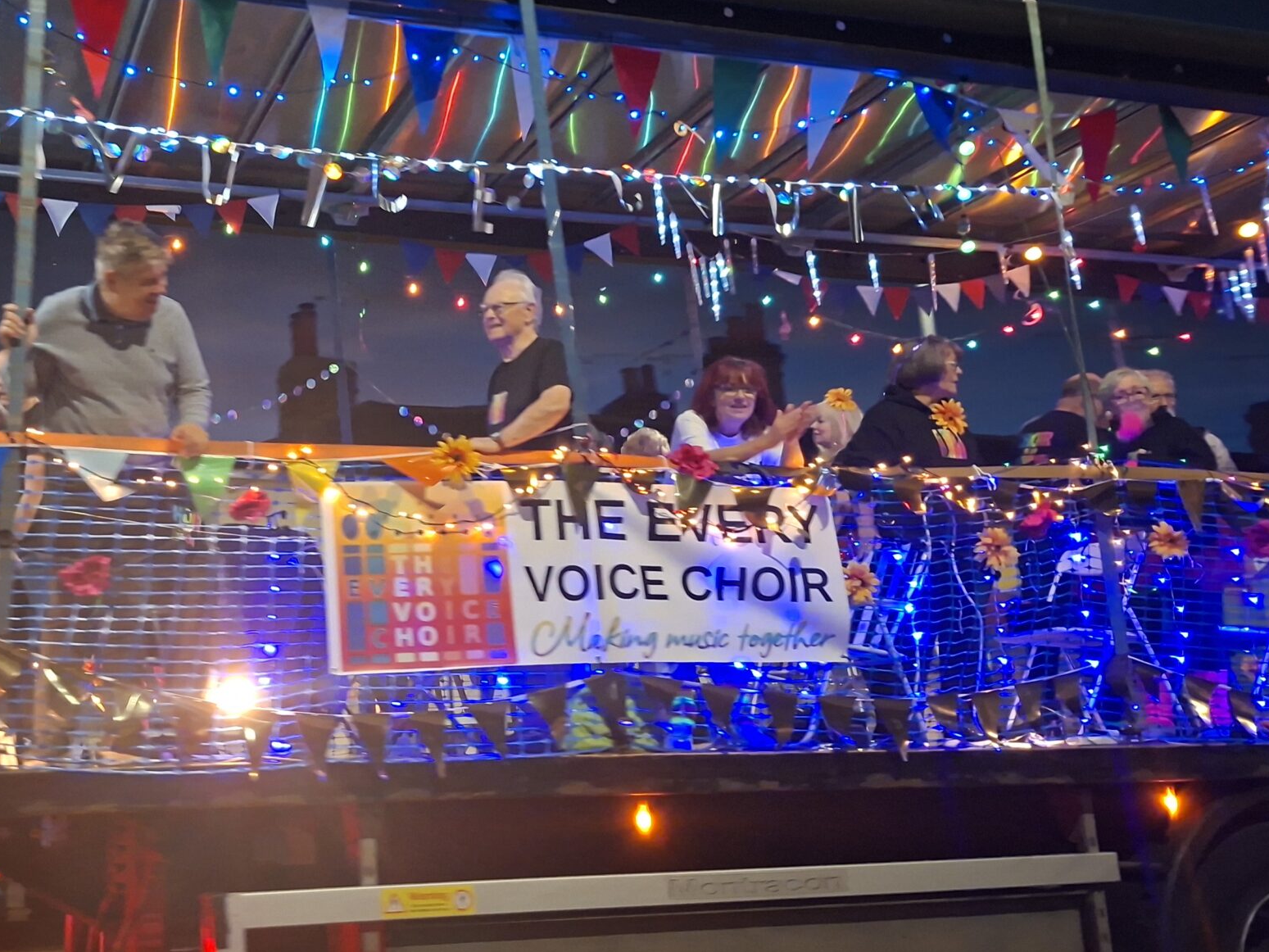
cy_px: 418
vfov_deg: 37.7
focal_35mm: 38
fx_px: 1393
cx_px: 320
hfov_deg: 47.2
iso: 800
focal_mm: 5.54
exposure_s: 1/20
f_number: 1.8
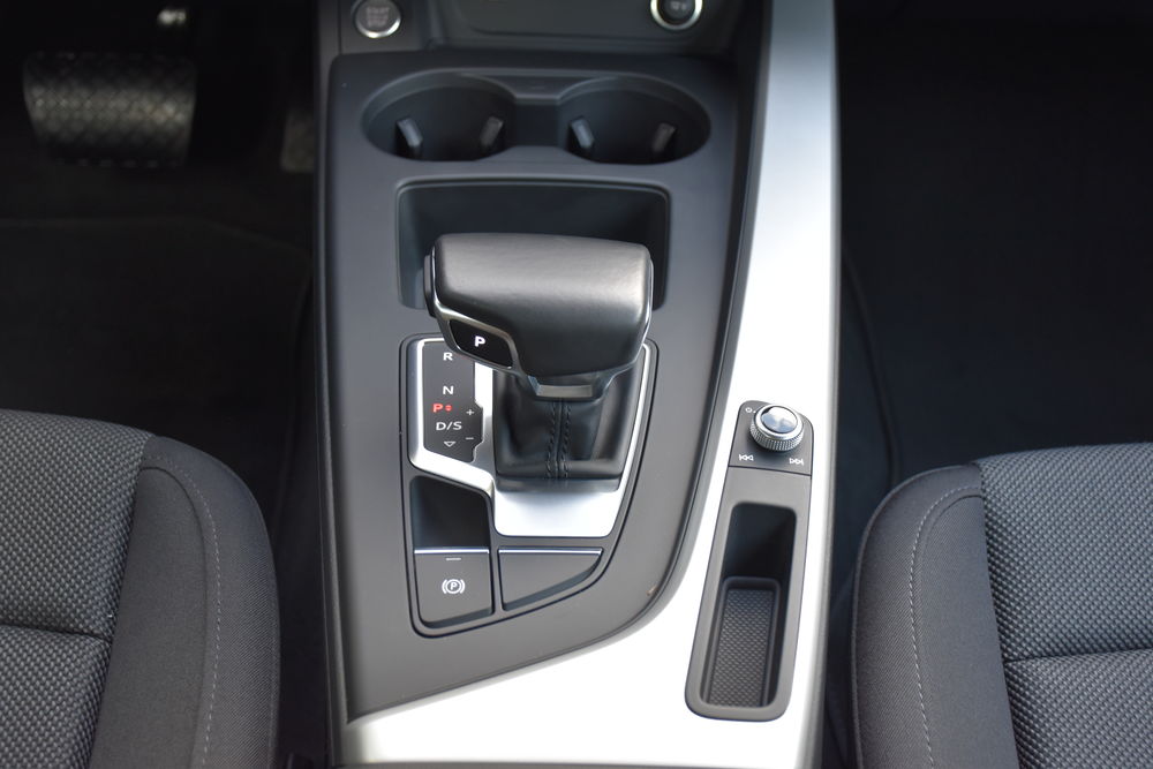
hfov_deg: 41.1
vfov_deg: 28.1
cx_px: 576
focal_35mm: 48
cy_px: 384
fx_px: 1537
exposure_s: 1/60
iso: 640
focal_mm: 32
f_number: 4
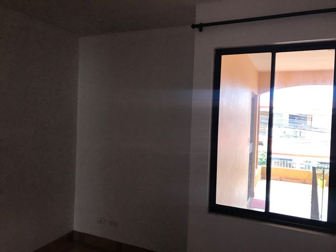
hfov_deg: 63.4
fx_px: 272
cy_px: 126
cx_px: 168
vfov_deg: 49.7
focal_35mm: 28
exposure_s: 1/30
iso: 20
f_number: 1.8
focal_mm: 3.99
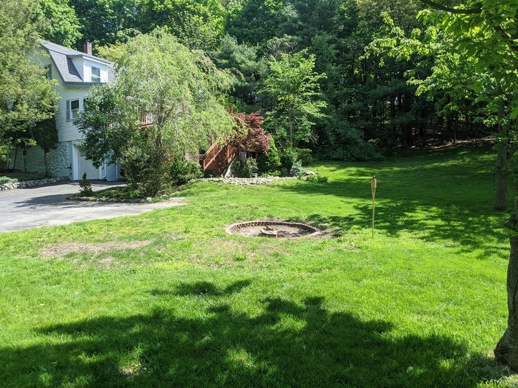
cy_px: 194
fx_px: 404
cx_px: 259
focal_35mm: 27
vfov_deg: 51.4
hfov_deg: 65.3
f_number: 1.8
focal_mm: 4.44
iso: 51
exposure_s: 1/978
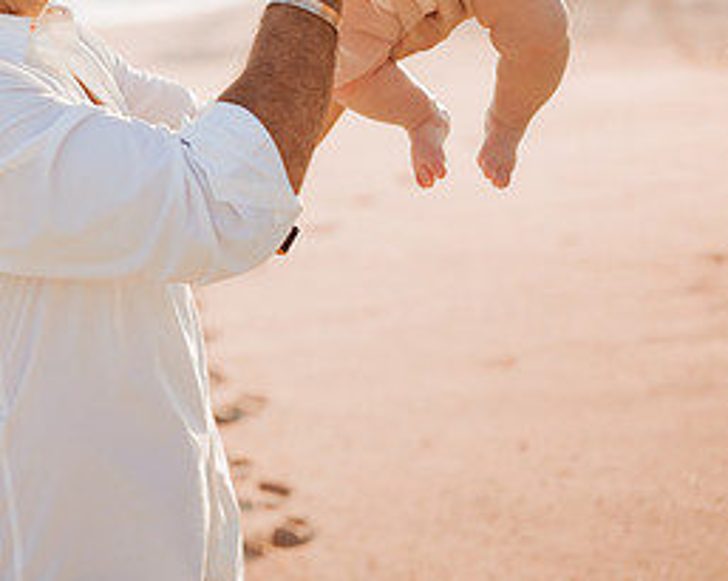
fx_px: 1722
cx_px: -17
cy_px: 112
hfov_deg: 22.8
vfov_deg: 19.0
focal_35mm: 80
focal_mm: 35
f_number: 1.8
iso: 100
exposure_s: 1/3200
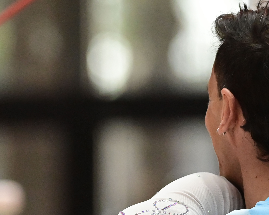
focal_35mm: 783
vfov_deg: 2.0
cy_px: 205
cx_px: 279
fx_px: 6234
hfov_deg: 2.5
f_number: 4.5
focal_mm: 300
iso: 6400
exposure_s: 1/1250
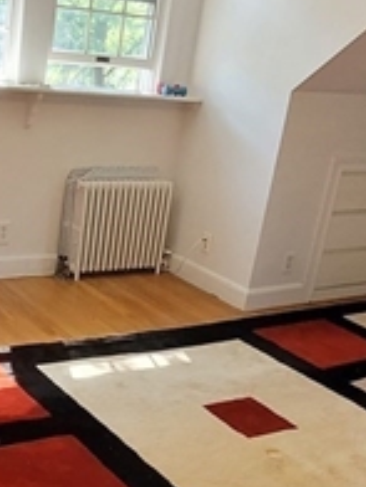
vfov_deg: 37.0
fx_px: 719
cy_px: 338
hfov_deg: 27.6
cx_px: 42
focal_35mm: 51
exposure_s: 1/60
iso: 200
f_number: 2.2
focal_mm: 1.74
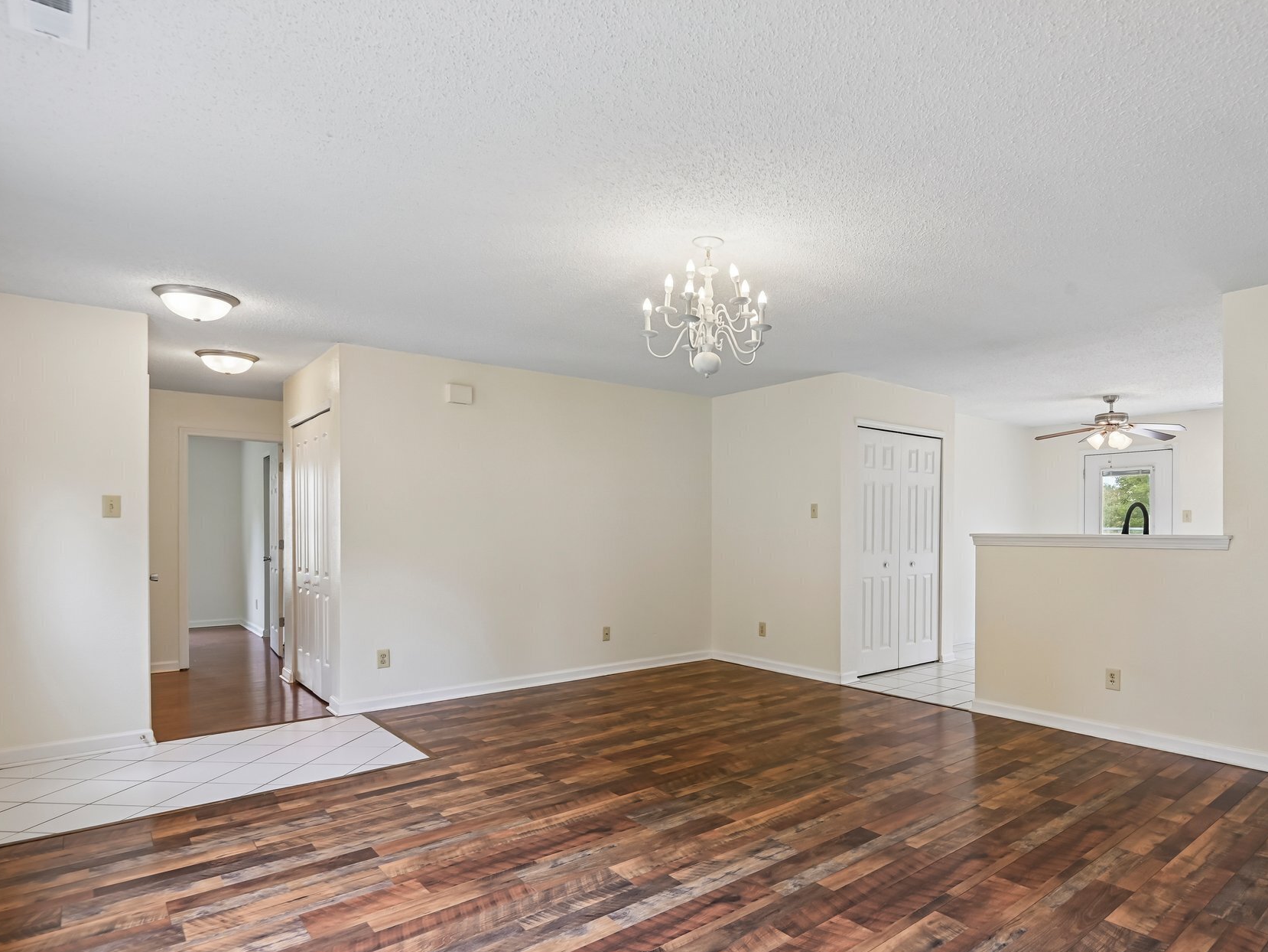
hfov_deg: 83.8
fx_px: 696
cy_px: 518
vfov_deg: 68.6
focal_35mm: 19
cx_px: 750
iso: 180
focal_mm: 16
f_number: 8
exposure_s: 1/15
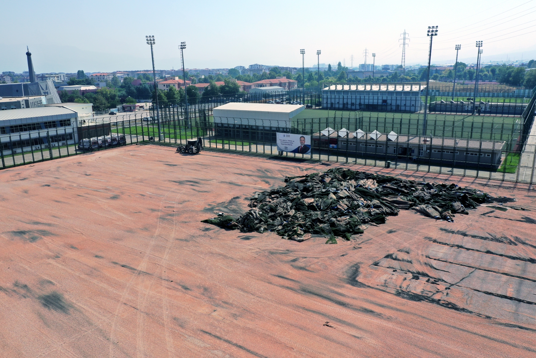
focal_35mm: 28
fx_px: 417
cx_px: 268
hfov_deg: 65.5
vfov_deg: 46.4
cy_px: 179
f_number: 5.6
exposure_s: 1/500
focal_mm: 10.26
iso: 100
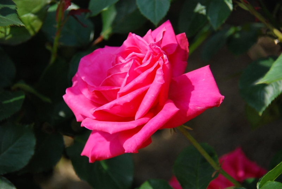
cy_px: 94
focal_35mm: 232
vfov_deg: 5.9
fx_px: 1824
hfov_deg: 8.8
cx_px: 141
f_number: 5.6
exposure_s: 1/2000
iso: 800
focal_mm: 155
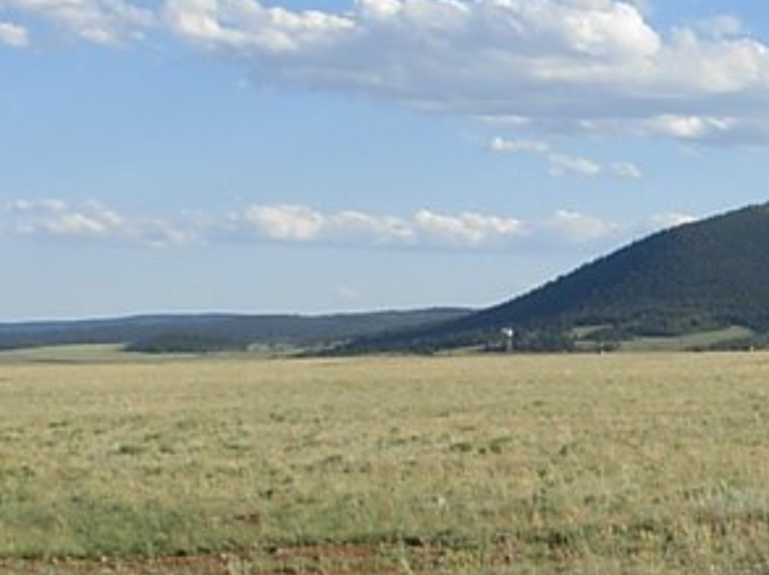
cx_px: 1210
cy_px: 452
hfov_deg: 13.8
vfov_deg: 11.1
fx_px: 2951
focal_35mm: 133
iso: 79
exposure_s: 1/443
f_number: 4.9
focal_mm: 6.3
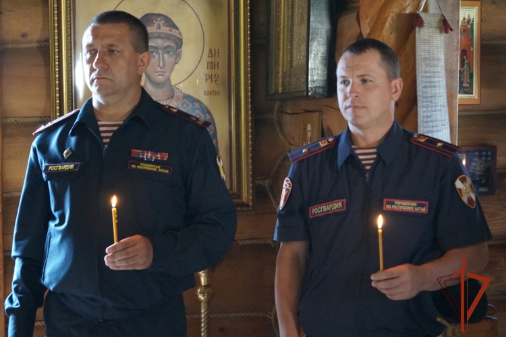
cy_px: 168
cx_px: 253
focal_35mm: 75
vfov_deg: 18.2
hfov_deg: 27.0
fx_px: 1054
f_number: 5.6
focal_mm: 50
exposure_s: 1/30
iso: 3200
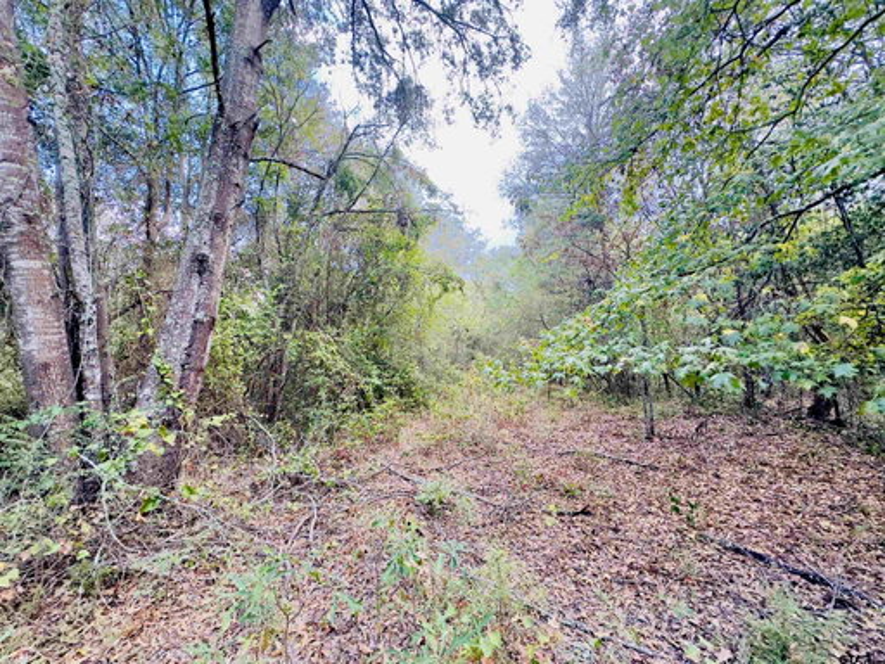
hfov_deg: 102.1
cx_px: 442
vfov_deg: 85.7
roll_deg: +0.7
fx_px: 358
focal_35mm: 14
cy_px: 332
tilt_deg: +5.1
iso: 160
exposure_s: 1/99
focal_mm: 2.22
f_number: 2.2
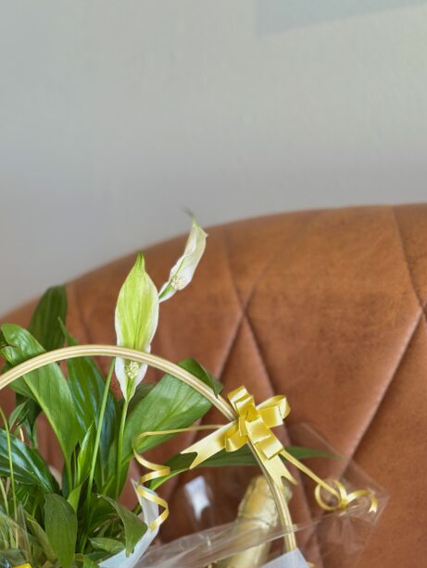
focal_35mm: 80
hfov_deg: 18.3
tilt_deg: -9.5
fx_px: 1315
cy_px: 438
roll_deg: +0.1
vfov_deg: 24.1
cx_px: 89
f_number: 1.78
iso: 64
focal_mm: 6.86
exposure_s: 1/120
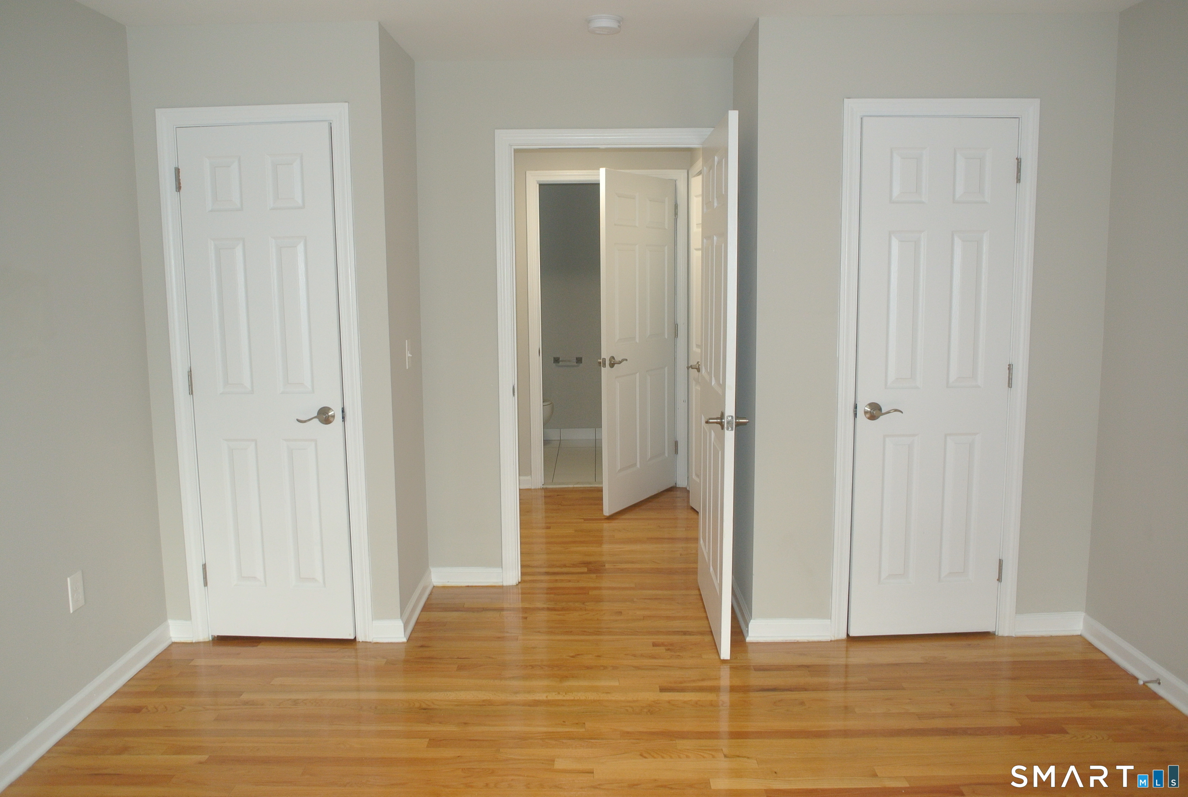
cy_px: 398
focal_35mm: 27
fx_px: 893
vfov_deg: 48.1
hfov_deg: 67.3
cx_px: 594
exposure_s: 1/60
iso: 280
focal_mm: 10
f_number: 2.8
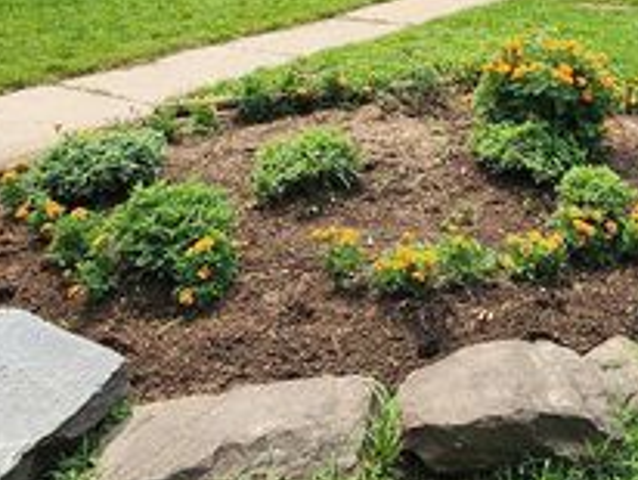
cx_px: 505
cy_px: -85
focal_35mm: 42
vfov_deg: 29.8
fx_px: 775
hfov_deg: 42.8
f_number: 2.2
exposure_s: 1/1307
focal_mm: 2.2
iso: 50
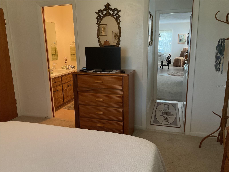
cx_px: 114
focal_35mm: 29
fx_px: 192
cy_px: 86
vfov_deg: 48.2
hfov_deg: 61.7
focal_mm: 3
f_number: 1.8
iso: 80
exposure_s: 1/60
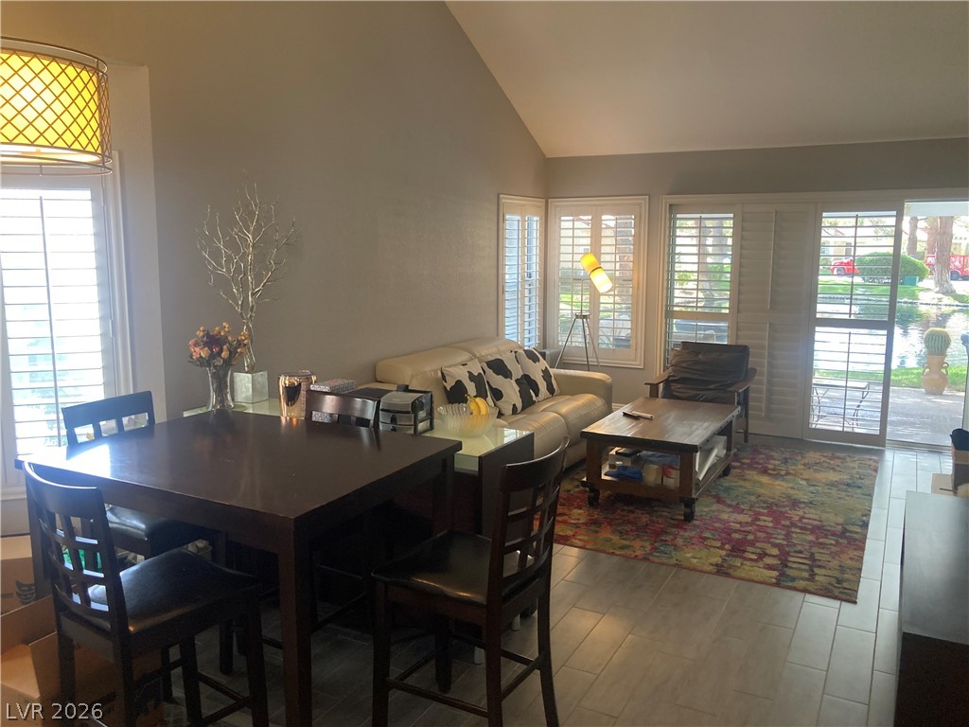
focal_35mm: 28
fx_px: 784
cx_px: 484
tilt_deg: -8.2
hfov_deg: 63.4
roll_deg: +0.5
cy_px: 364
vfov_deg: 49.7
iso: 160
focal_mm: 3.99
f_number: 1.8
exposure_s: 1/60
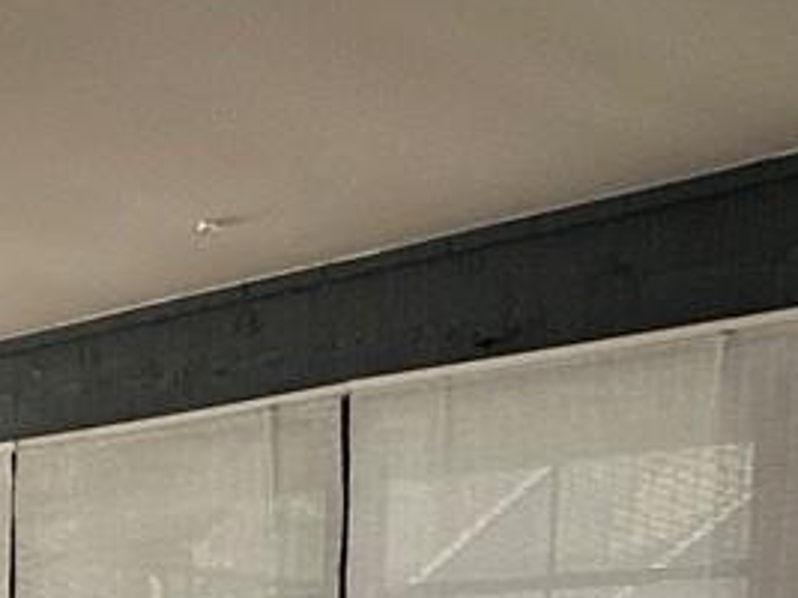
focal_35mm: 84
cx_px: 308
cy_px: 945
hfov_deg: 23.2
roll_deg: -1.9
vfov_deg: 15.9
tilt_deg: -5.4
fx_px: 1936
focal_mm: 2.22
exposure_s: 1/120
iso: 160
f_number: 2.2
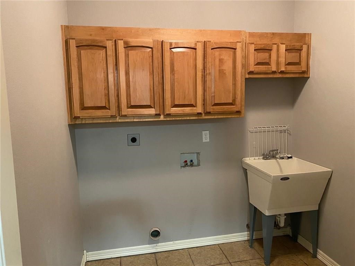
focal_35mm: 26
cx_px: 178
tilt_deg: -7.7
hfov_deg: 67.3
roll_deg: +1.9
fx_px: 267
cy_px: 133
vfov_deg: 53.1
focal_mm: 4.25
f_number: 1.8
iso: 500
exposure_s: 1/40
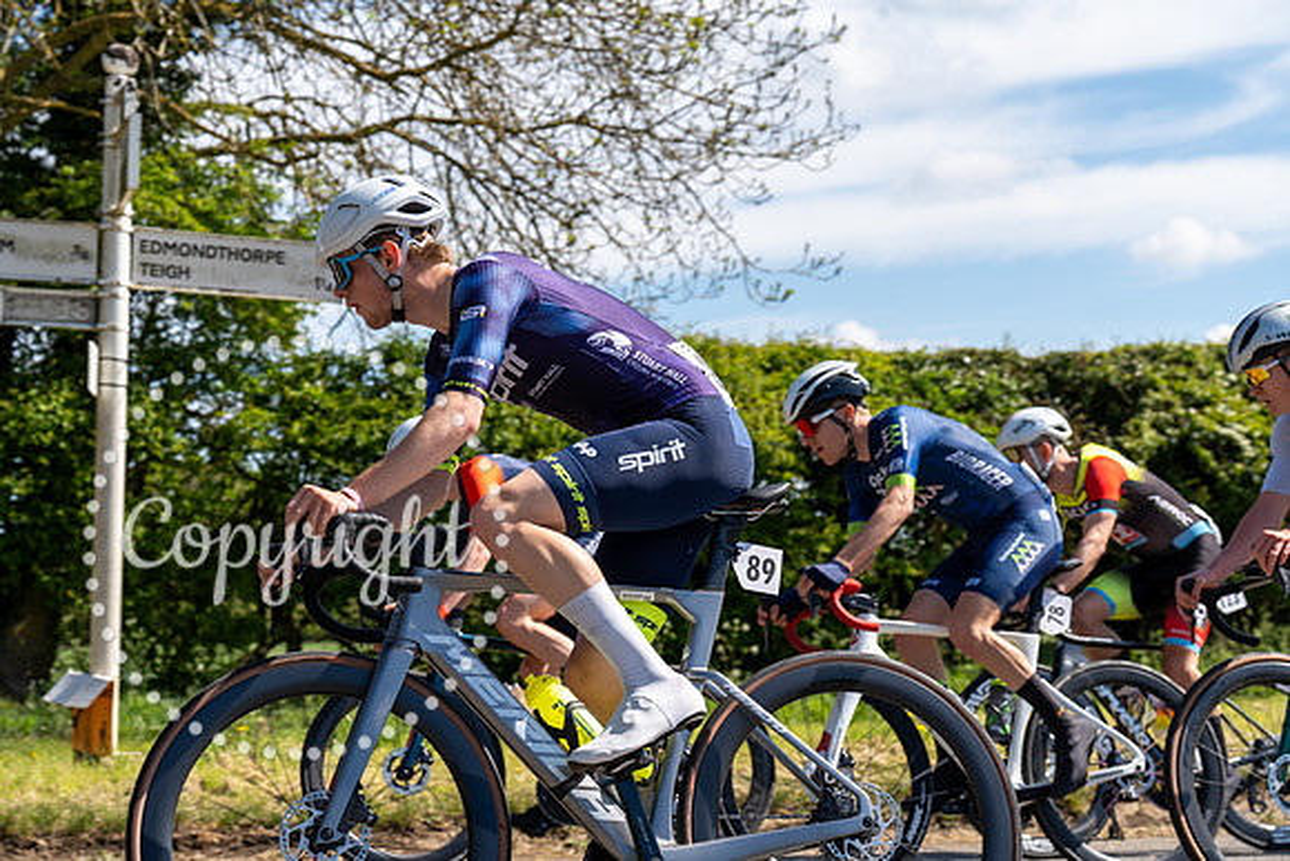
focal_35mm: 70
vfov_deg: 19.5
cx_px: 645
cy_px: 430
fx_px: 2509
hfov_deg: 28.8
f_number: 5.6
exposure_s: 1/1000
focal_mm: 70
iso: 160
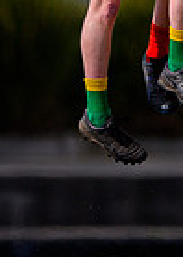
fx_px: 20835
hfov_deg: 0.5
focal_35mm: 2858
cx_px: 177
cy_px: -185
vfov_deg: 0.7
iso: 160
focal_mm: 500
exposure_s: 1/2000
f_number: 4
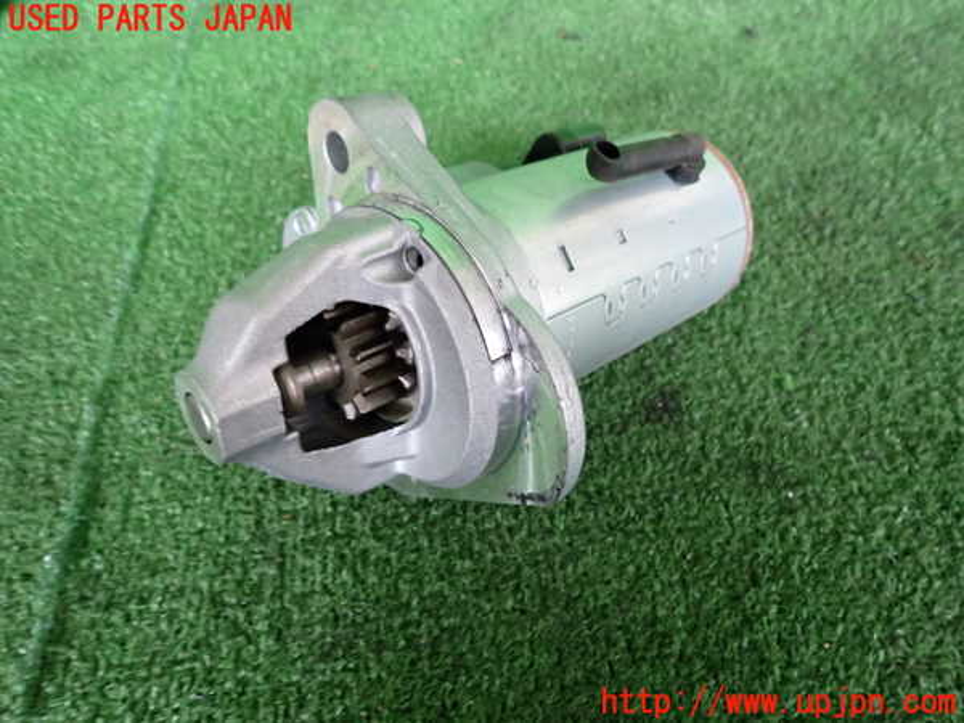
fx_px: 696
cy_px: 362
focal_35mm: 25
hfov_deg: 69.4
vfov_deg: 54.9
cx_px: 482
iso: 500
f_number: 2
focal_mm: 4.5
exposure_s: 1/30
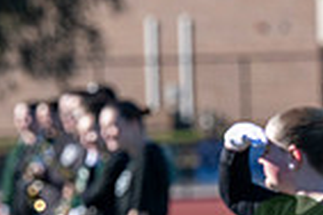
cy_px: 303
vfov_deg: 2.0
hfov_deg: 3.0
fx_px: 6092
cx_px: 422
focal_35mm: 679
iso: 250
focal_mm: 165
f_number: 5
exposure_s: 1/2000
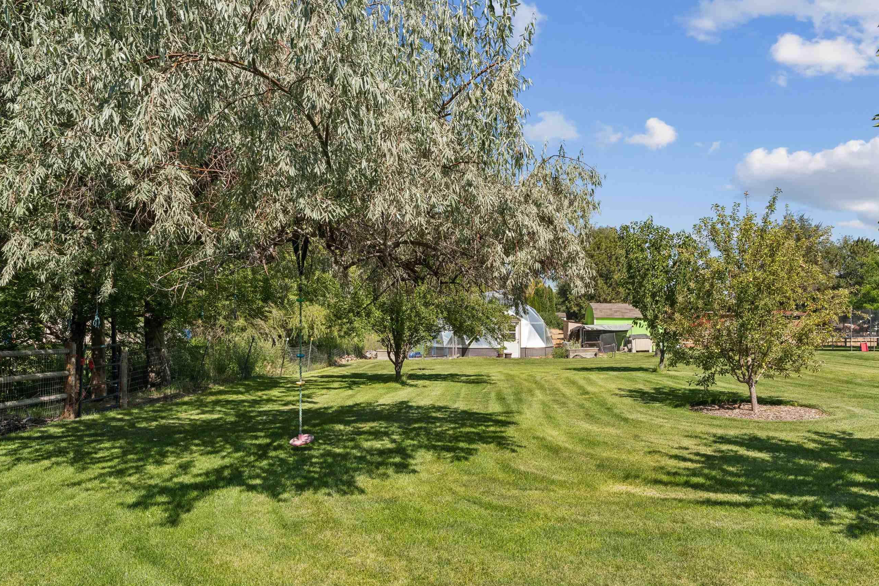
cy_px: 322
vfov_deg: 50.8
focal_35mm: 25
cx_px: 509
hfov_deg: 70.5
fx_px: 616
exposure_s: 1/250
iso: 400
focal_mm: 21.2
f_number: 13
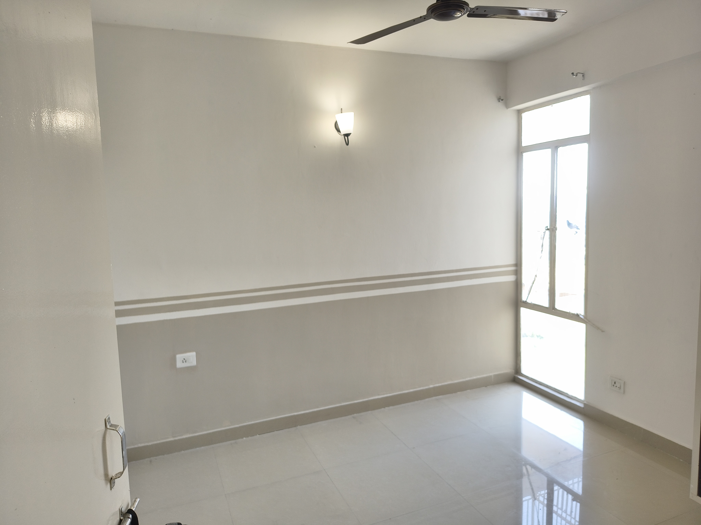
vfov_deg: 56.8
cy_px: 262
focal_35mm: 24
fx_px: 486
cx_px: 350
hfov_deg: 71.6
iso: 112
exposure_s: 1/100
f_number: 1.8
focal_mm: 5.56
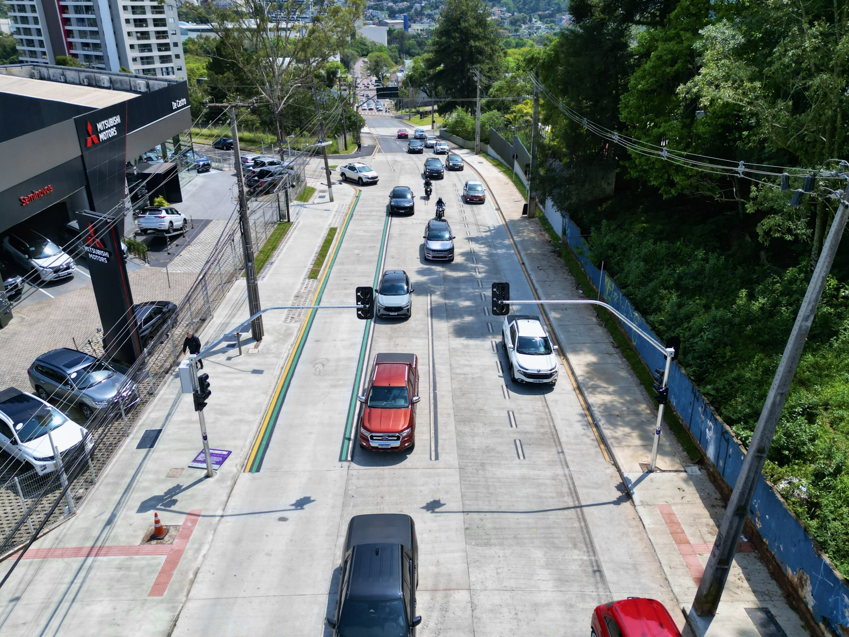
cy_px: 318
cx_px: 424
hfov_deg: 71.6
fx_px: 589
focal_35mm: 24
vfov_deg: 56.8
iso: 100
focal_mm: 6.72
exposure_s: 1/2500
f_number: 1.7
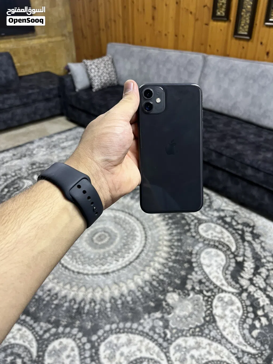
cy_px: 182
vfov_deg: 67.3
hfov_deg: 53.1
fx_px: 273
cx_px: 136
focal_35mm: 26
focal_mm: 5.1
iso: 200
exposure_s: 1/50
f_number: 1.6
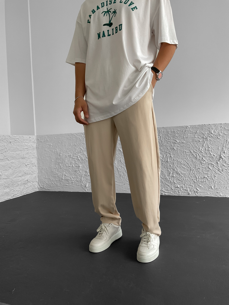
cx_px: 114
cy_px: 152
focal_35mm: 29
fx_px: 256
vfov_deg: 61.7
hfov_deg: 48.2
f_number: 1.8
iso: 64
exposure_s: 1/105
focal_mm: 3
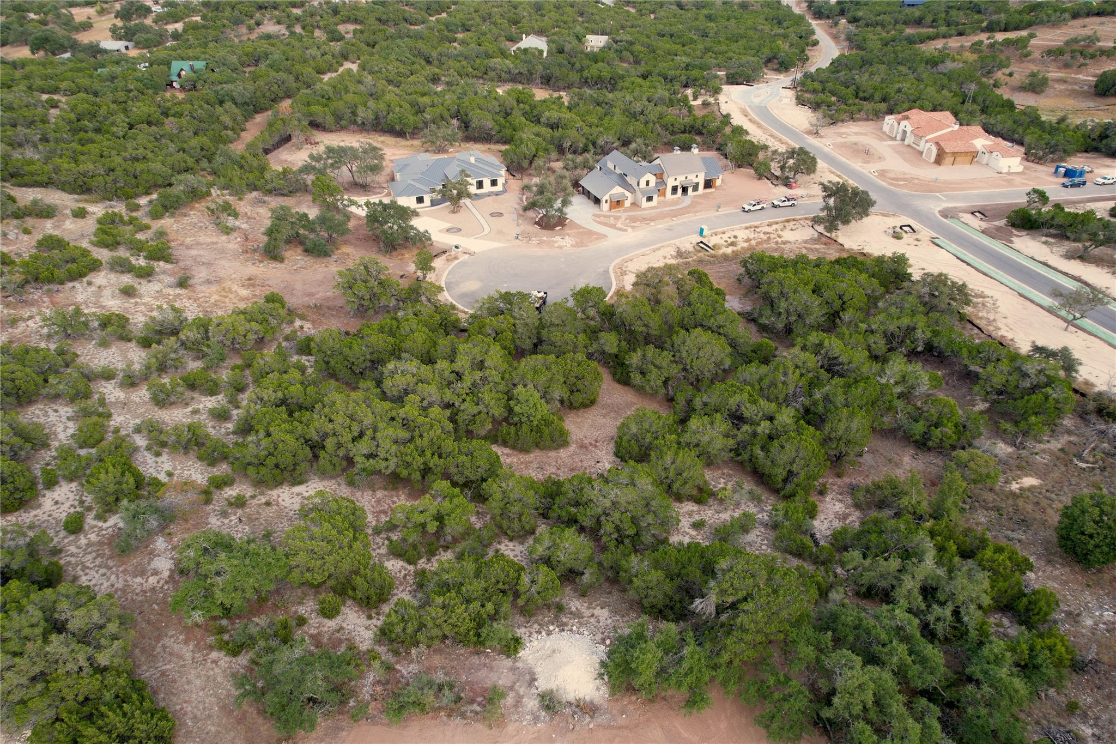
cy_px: 372
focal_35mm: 22
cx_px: 558
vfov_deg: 57.2
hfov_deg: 78.6
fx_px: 682
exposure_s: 1/125
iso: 120
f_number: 2.8
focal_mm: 8.38
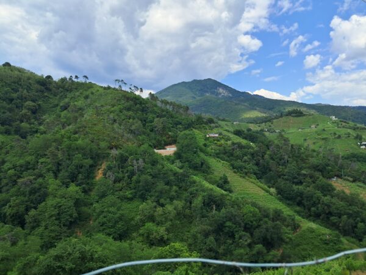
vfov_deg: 51.4
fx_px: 285
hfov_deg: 65.3
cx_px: 183
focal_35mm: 27
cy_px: 138
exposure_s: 1/583
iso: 50
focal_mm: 4
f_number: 1.8
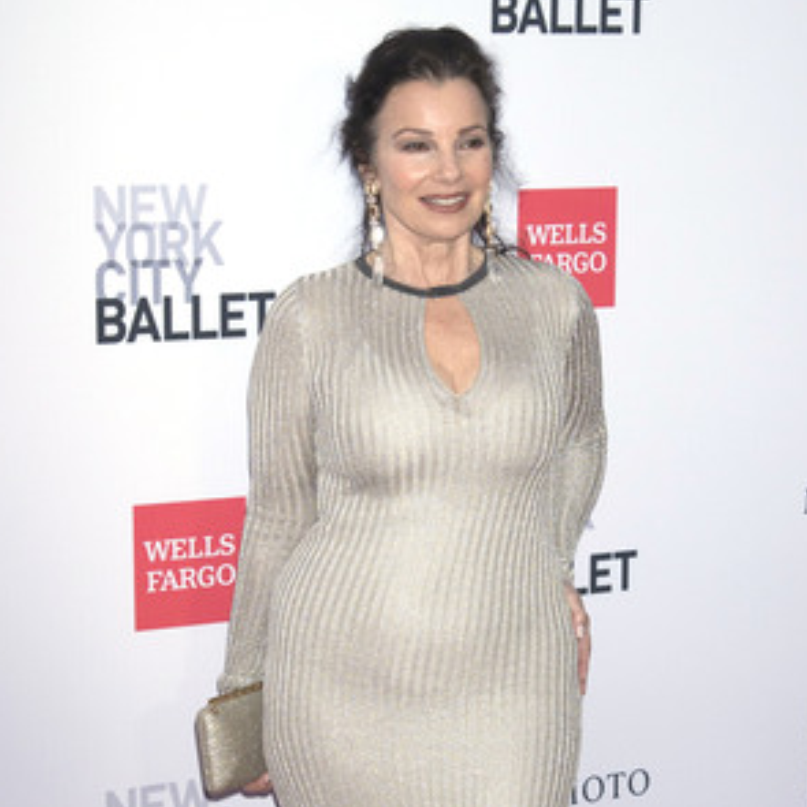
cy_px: 405
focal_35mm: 65
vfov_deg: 26.5
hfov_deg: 26.5
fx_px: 1714
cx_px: 382
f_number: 7.1
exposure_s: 1/200
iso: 640
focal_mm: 50
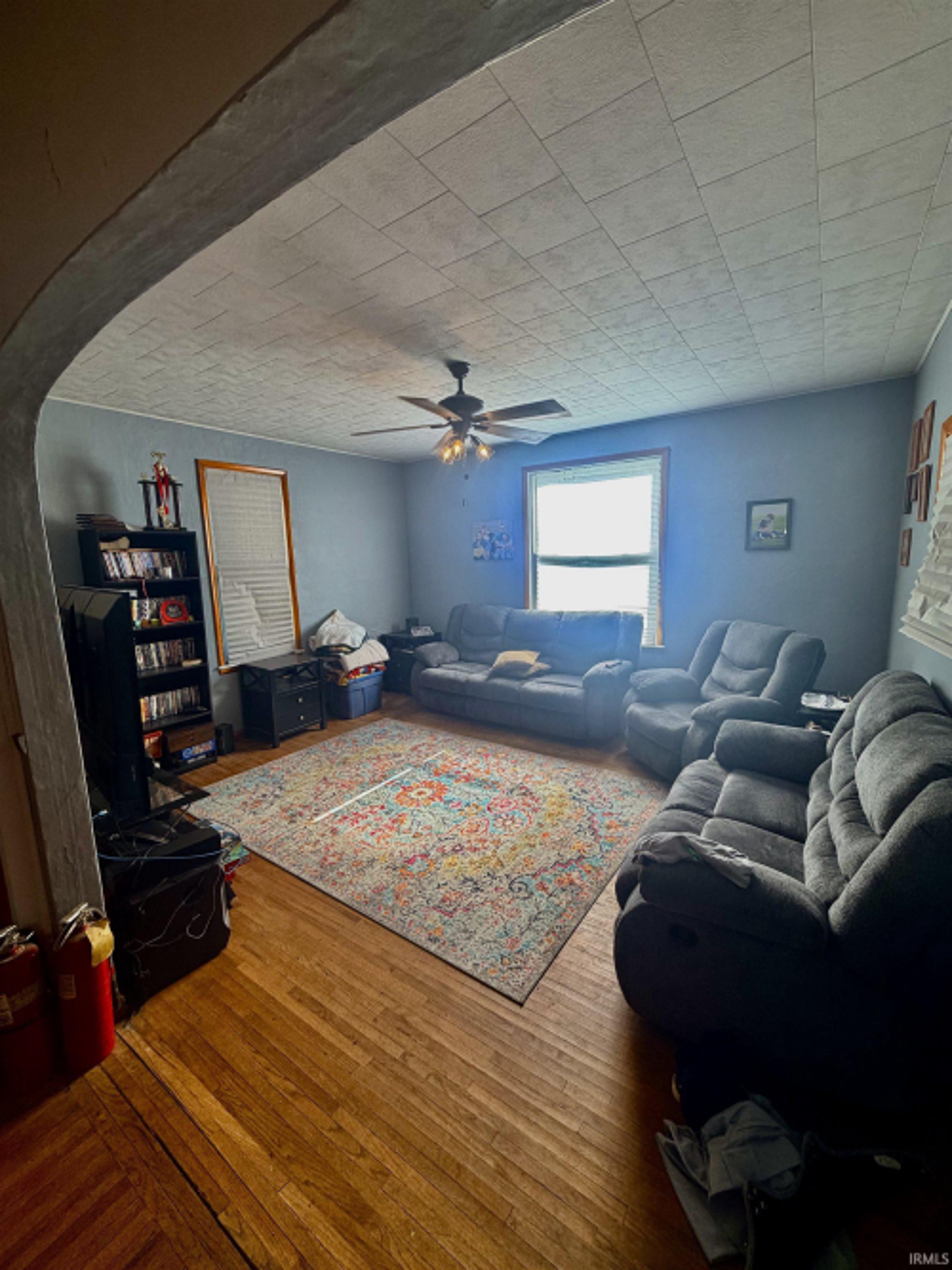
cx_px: 476
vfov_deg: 102.1
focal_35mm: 14
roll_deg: +1.6
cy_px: 635
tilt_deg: -8.7
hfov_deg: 85.7
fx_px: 514
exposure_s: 1/120
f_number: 2.2
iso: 100
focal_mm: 2.22
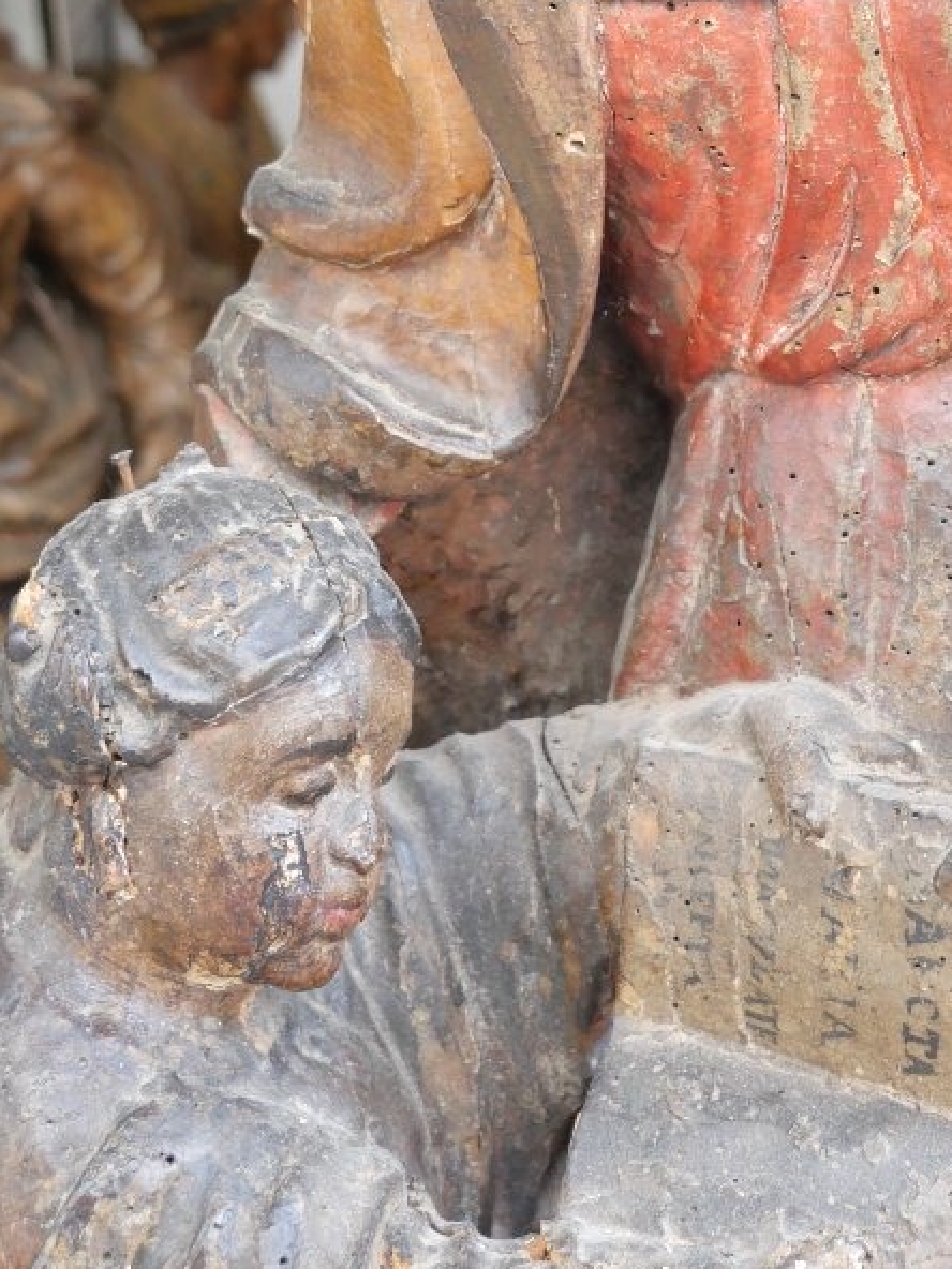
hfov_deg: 20.0
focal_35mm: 73
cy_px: 96
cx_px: 688
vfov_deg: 25.7
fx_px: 2677
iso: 500
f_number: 3.9
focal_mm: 18
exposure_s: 1/60
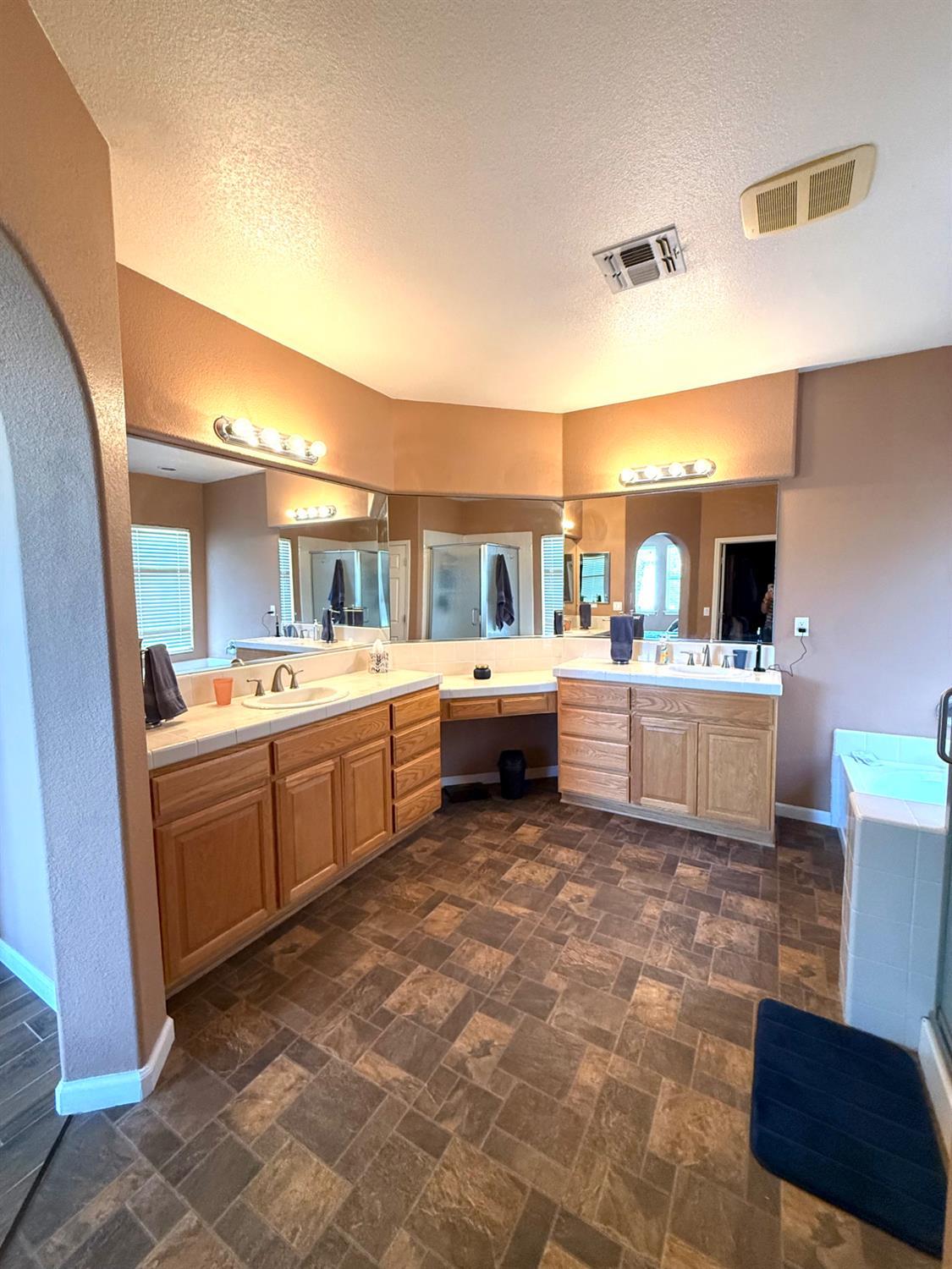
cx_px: 476
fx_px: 513
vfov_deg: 102.1
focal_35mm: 14
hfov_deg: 85.7
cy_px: 634
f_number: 2.2
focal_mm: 2.22
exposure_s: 1/60
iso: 320
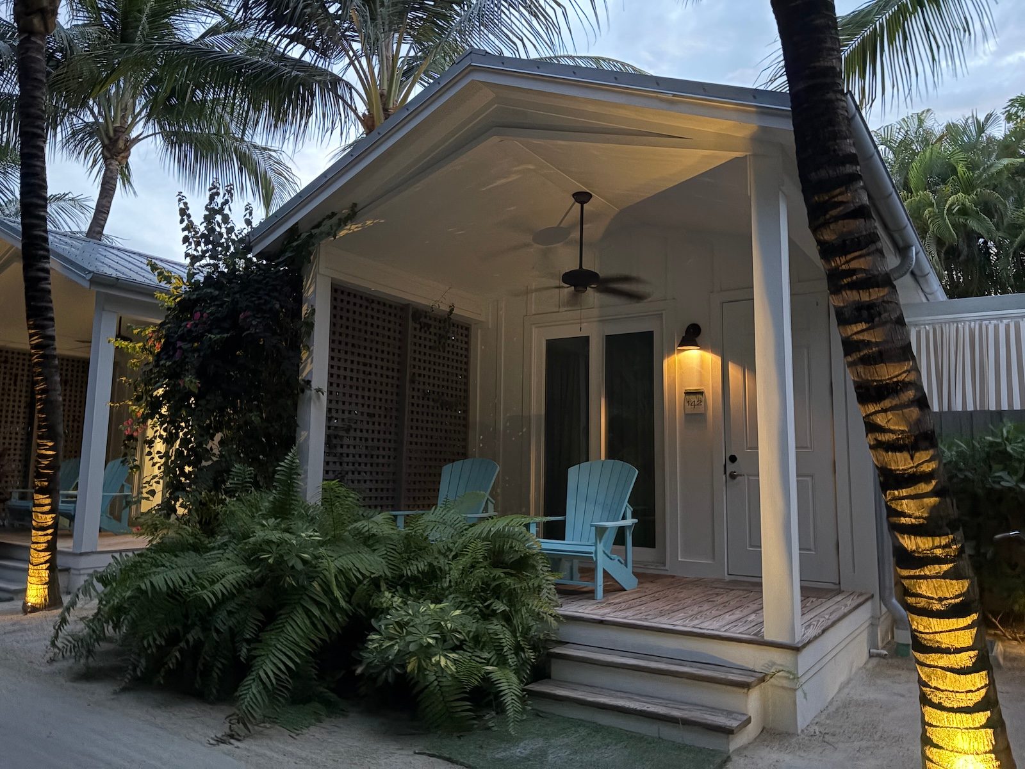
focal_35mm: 26
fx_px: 770
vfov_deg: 53.1
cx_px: 512
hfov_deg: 67.3
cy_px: 384
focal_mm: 5.96
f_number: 1.6
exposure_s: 1/15
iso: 800
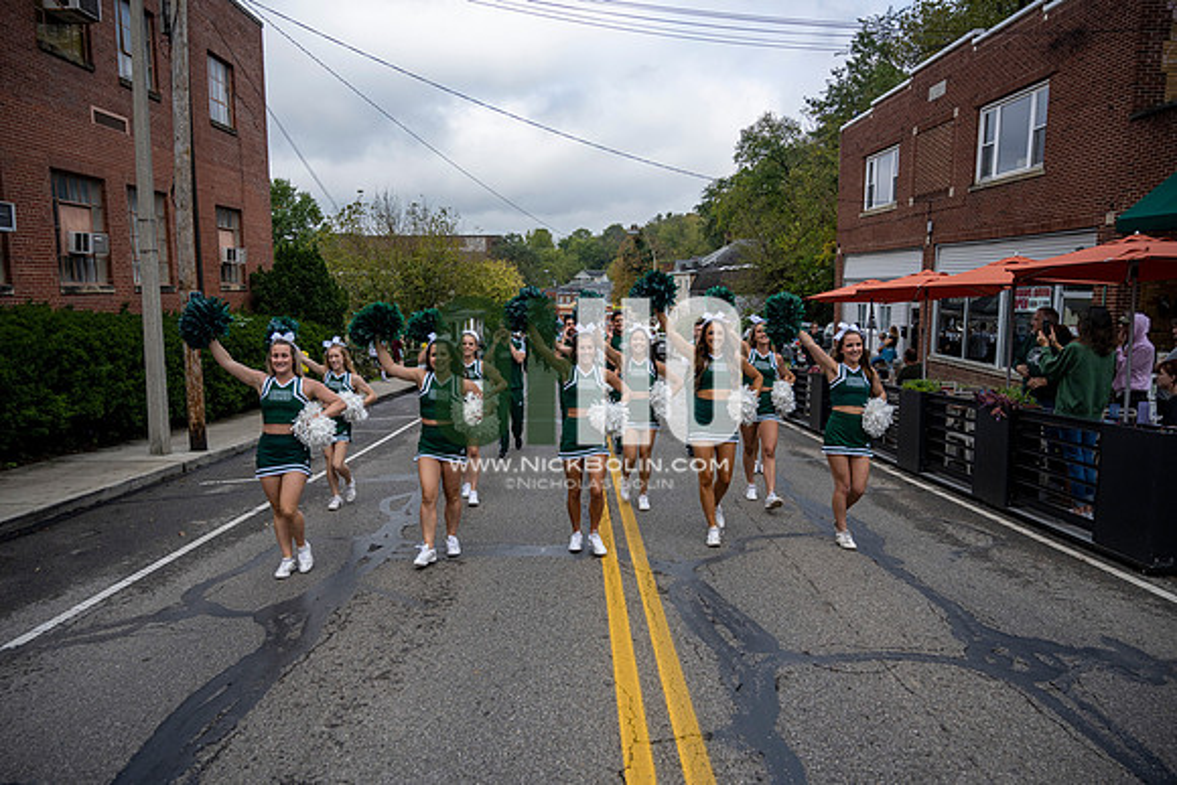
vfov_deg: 53.2
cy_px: 392
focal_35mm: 24
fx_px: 785
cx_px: 588
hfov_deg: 73.7
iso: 320
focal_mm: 24
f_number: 4
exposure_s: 1/1600
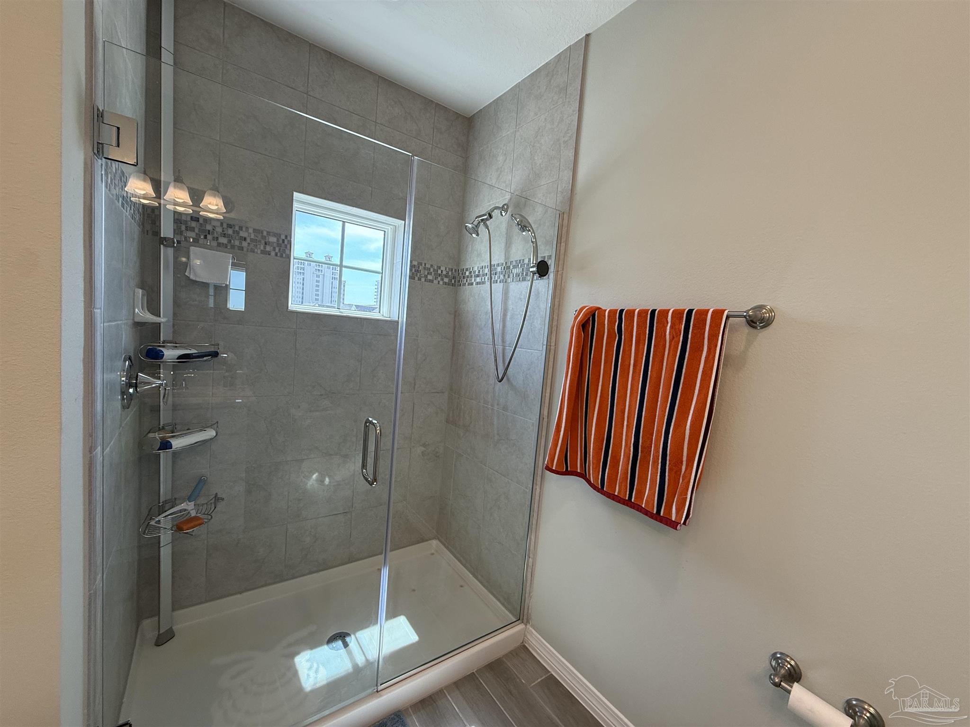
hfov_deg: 102.1
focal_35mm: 14
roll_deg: -4.7
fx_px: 392
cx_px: 485
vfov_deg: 85.7
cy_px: 364
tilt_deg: -4.4
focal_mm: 2.22
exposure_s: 1/120
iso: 125
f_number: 2.2
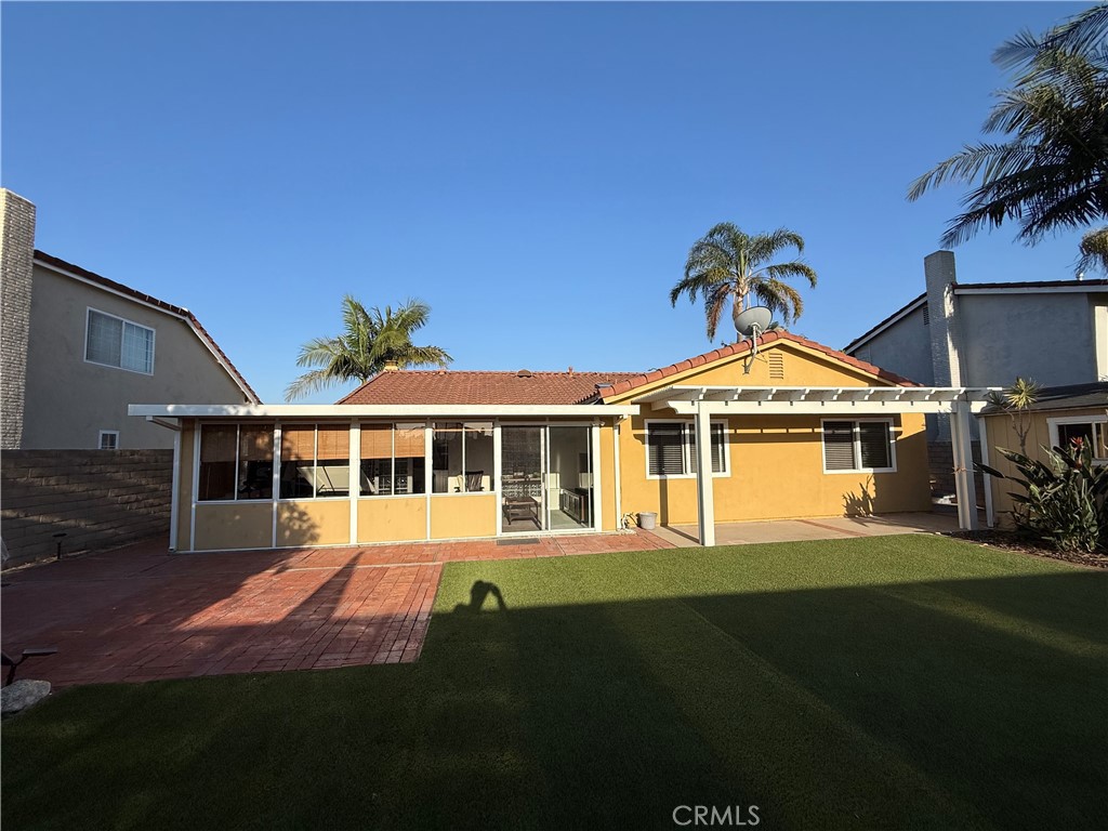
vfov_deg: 85.7
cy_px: 416
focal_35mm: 14
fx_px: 448
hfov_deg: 102.1
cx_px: 554
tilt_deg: +4.2
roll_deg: +1.2
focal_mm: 2.22
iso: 50
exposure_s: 1/2976
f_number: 2.2
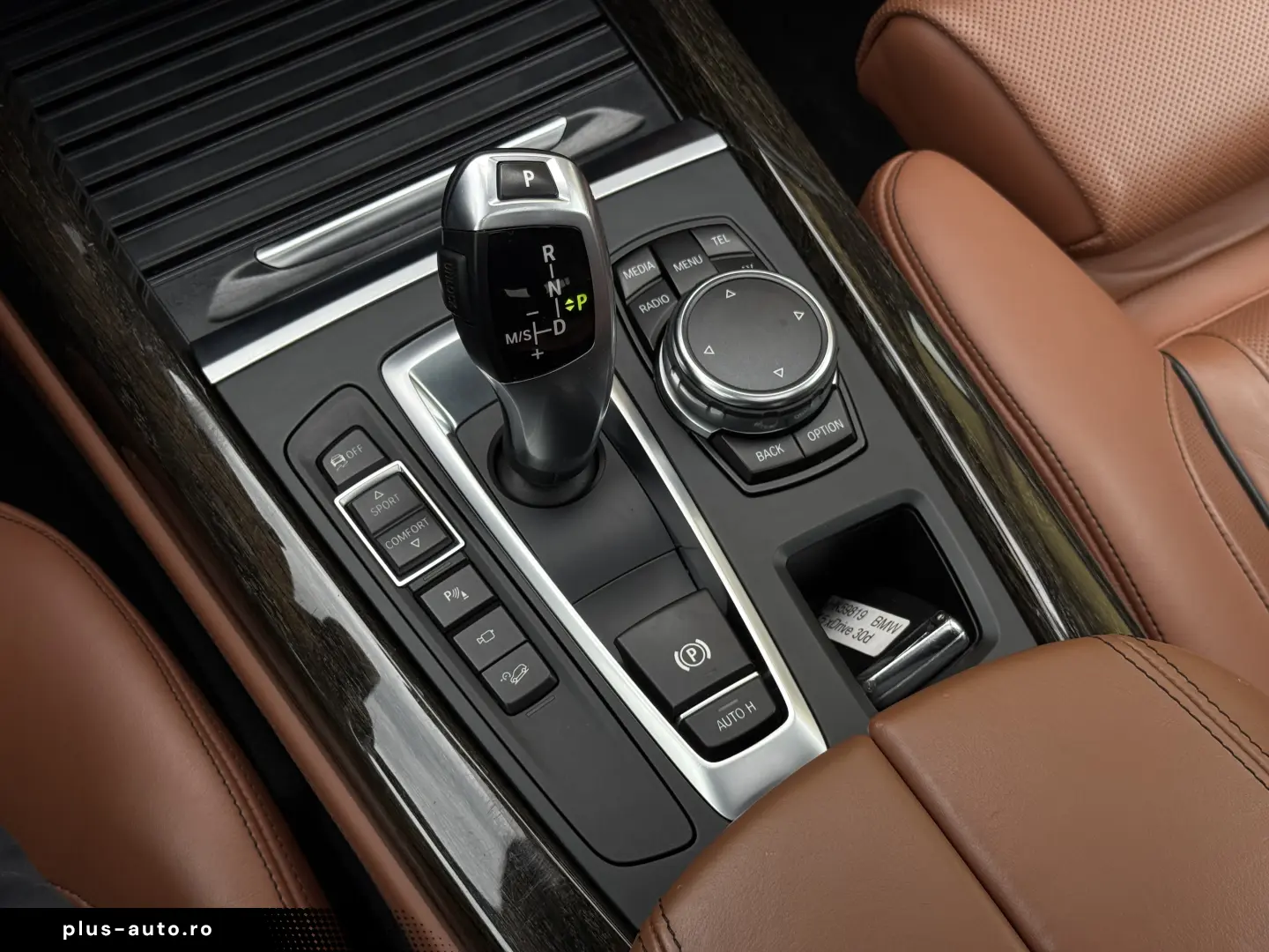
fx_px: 1760
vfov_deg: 30.3
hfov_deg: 39.7
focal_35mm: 48
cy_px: 476
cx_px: 634
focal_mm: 6.76
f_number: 1.78
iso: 64
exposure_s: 1/411
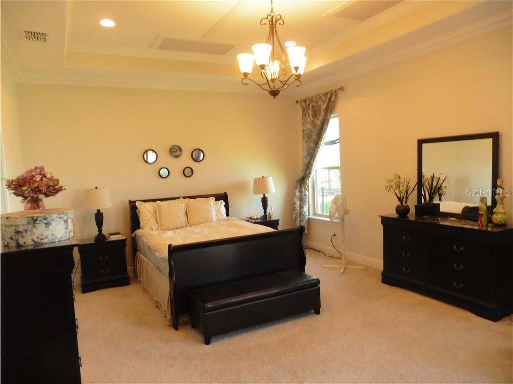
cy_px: 192
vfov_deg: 56.8
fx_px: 356
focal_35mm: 24
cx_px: 256
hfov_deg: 71.6
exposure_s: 1/50
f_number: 3.3
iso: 400
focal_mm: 4.3
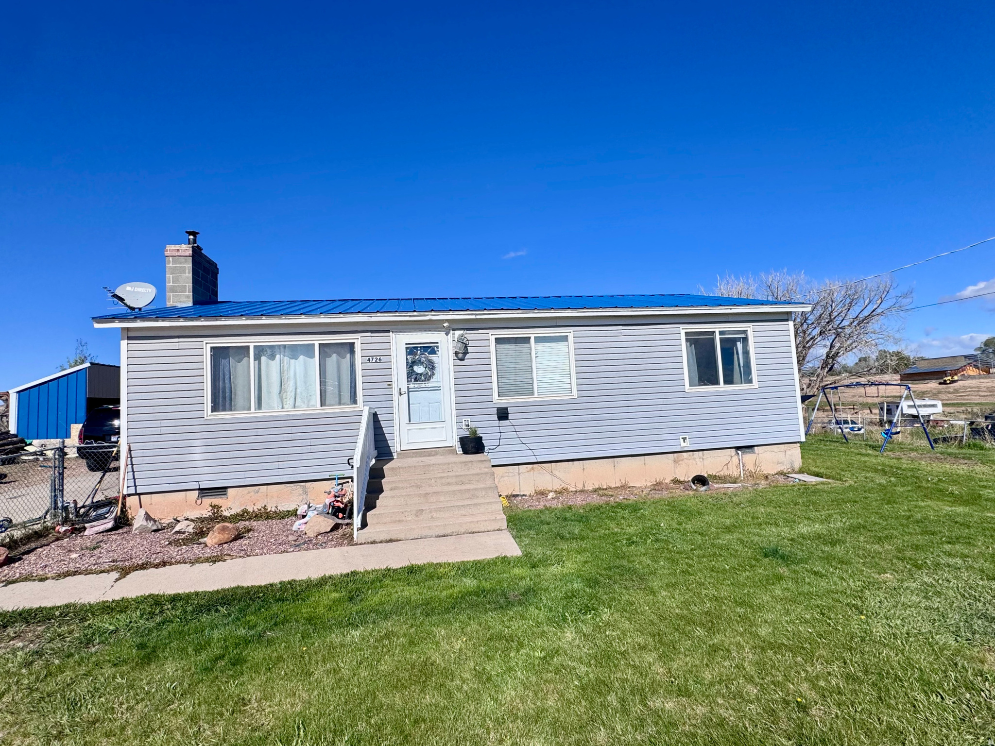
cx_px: 498
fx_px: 402
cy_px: 373
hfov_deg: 102.1
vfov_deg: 85.7
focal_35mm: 14
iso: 32
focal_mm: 2.22
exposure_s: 1/5000
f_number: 2.2
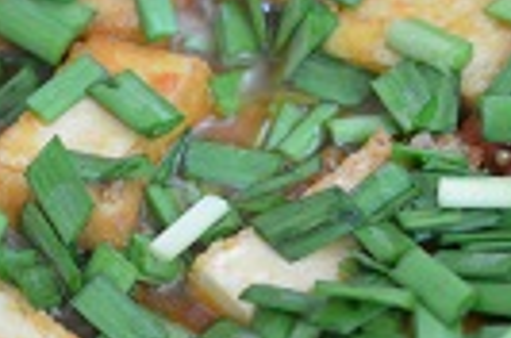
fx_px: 2549
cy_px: 298
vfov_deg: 7.6
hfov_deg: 11.4
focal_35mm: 180
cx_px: 246
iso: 1800
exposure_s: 1/60
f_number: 3
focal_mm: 40
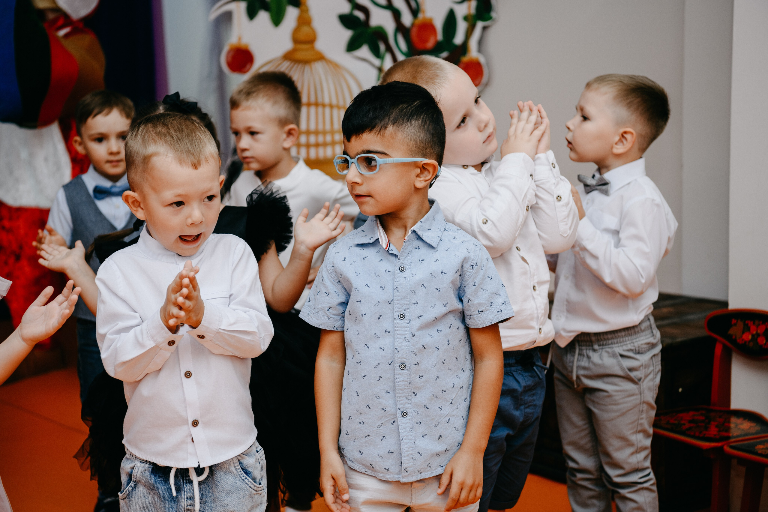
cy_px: 256
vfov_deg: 20.9
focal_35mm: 65
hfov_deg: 31.0
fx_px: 1387
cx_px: 384
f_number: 4
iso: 250
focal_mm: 65
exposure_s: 1/160
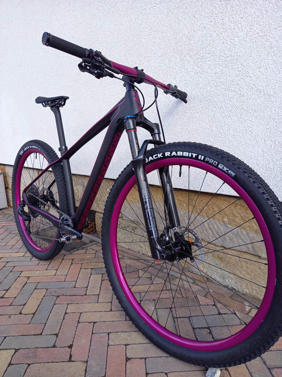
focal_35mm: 25
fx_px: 272
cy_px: 188
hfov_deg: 54.9
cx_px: 141
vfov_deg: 69.4
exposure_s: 1/239
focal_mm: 4.6
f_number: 2
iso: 50
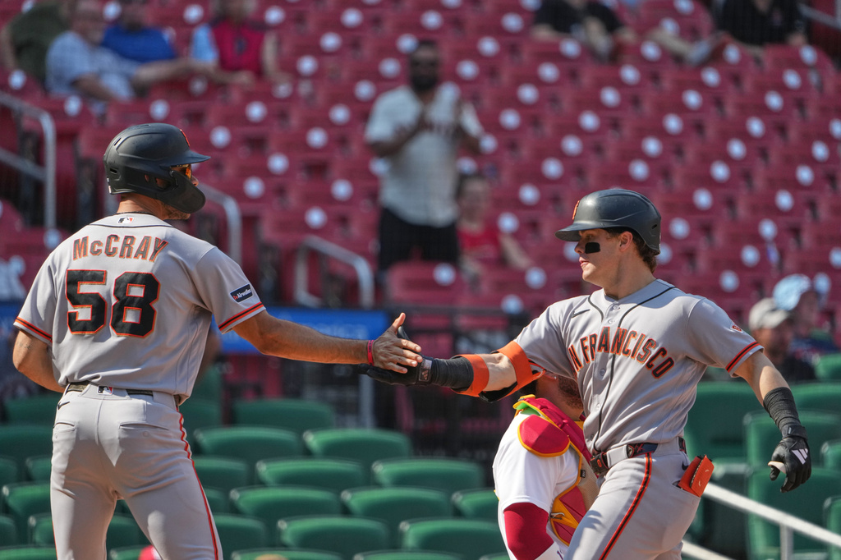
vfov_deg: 2.3
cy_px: 280
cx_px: 420
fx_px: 13871
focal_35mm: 594
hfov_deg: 3.5
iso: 1000
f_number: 6.3
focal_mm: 594
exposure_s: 1/2500
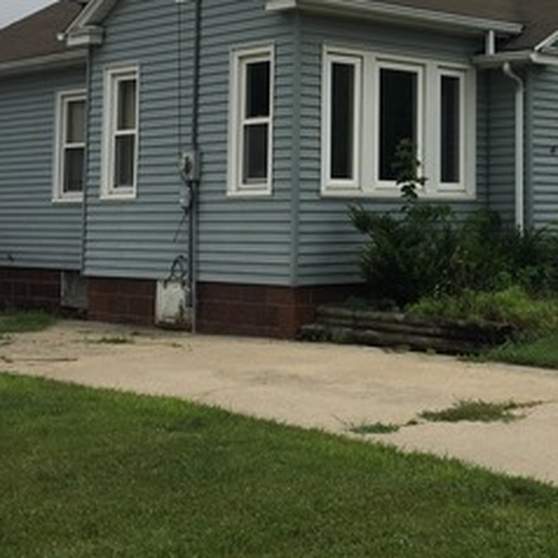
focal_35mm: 69
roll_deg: -0.6
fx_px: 1258
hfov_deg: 24.6
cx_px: 436
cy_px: 115
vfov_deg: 24.6
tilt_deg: +4.4
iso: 25
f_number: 2.2
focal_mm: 4.15
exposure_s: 1/1538
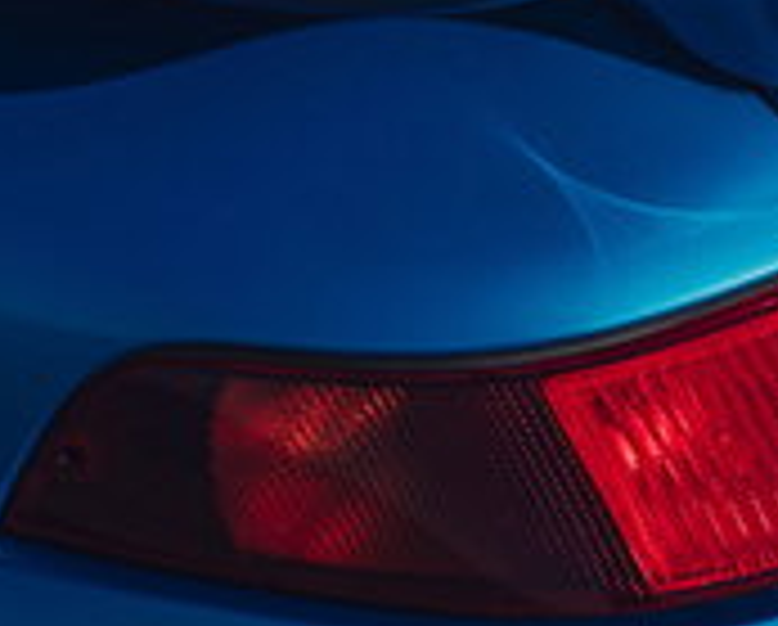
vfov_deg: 7.4
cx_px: 1097
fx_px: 4797
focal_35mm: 208
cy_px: -241
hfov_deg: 9.1
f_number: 7.1
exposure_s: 1/400
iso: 100
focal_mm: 50
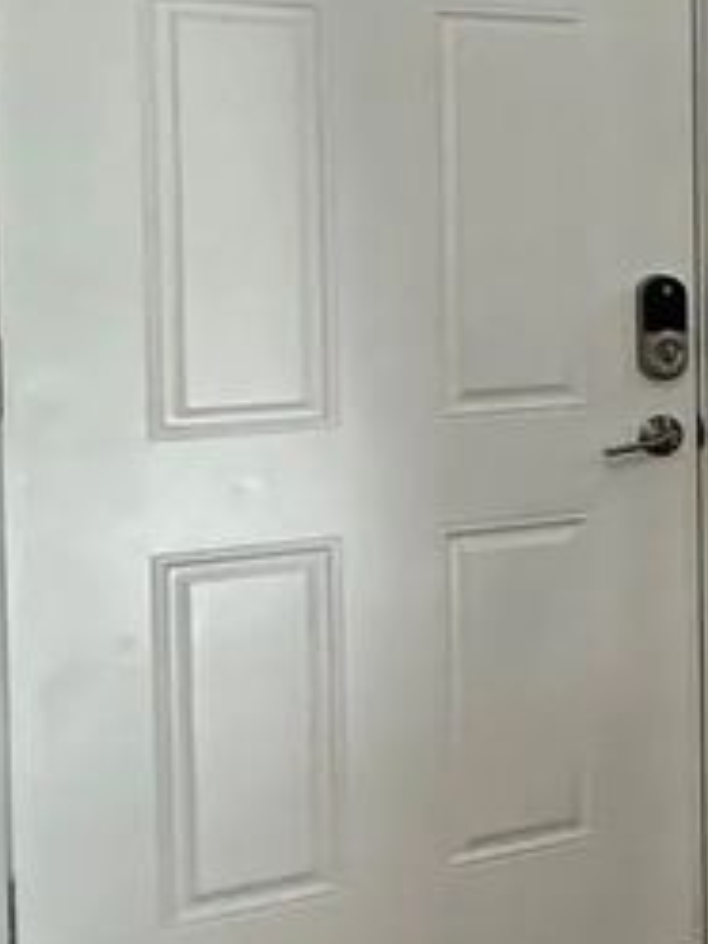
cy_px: 265
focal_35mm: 77
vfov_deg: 25.1
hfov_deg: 13.1
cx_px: 1804
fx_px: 2100
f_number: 2.2
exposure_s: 1/120
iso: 250
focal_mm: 2.22
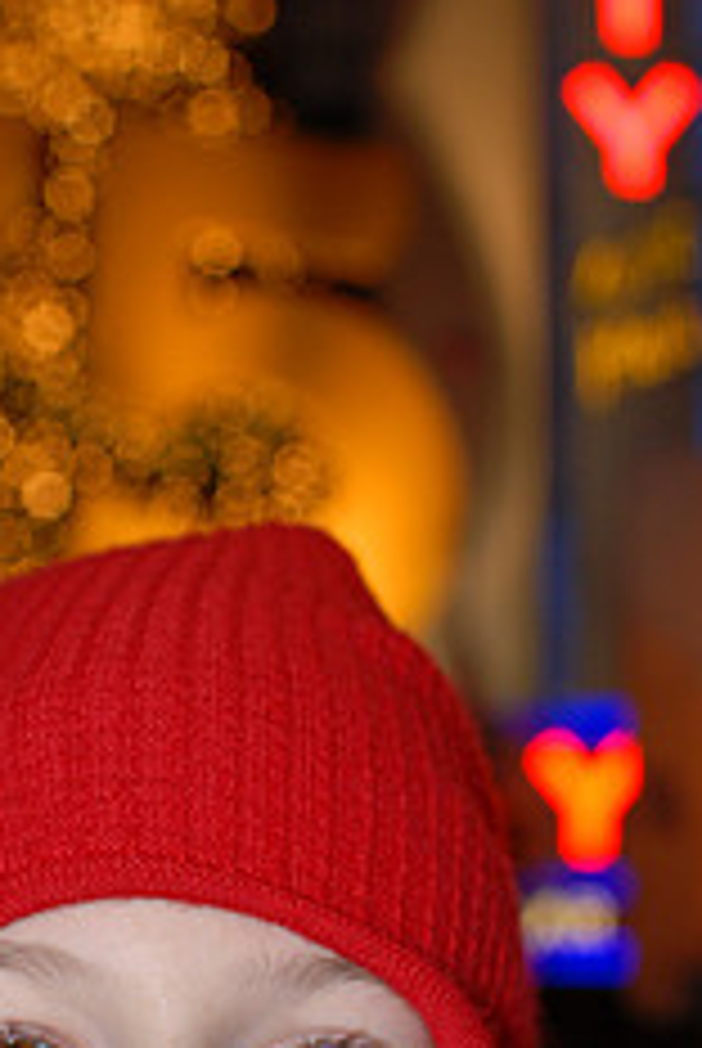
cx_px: 124
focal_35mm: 87
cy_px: 751
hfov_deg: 15.6
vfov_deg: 23.2
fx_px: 2537
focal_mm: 30
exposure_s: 1/60
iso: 400
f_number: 4
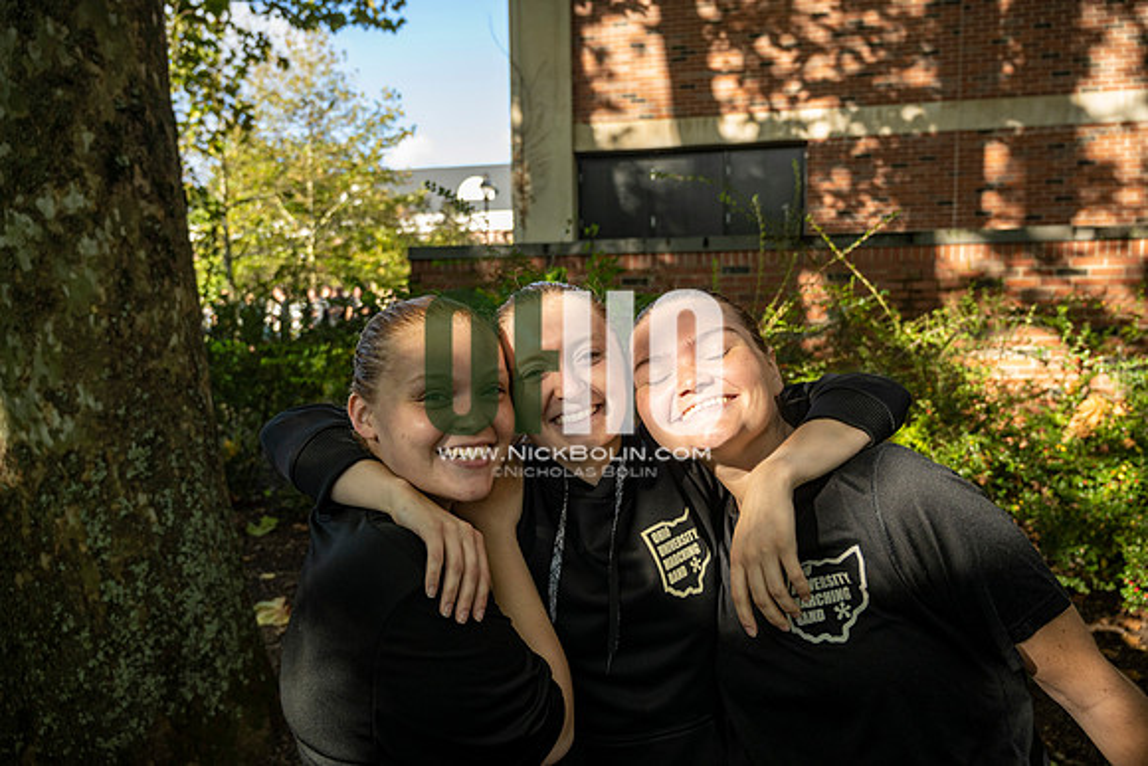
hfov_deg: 73.7
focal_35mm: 24
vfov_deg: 53.2
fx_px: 765
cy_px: 383
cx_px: 574
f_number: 4
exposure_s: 1/500
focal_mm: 24
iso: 320
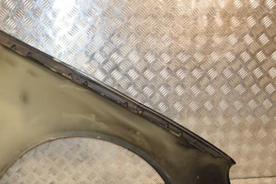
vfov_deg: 33.9
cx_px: 77
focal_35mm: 39
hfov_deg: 48.1
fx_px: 299
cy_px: 125
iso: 800
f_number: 5
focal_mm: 18
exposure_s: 1/160
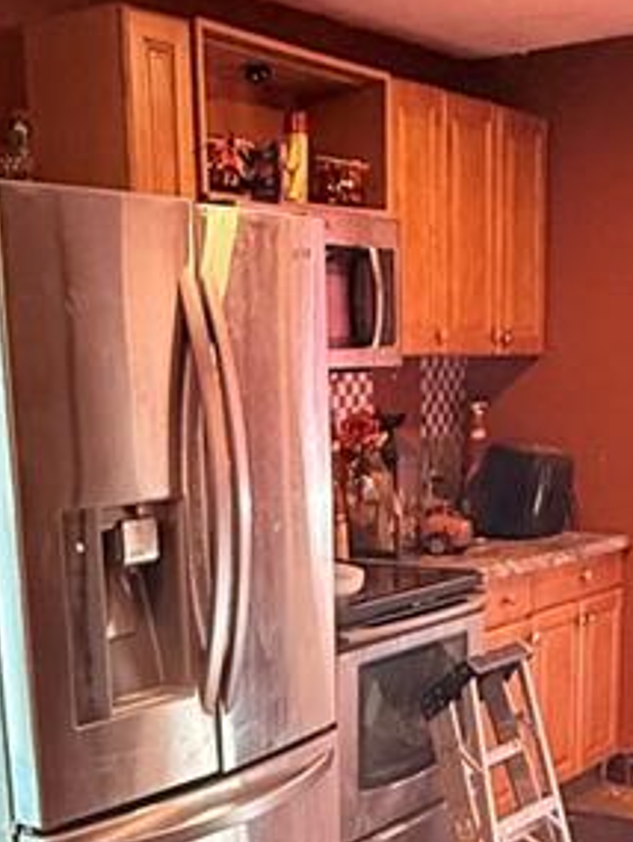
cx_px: 284
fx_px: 1437
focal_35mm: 59
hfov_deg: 24.8
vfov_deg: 31.3
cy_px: 745
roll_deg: +0.7
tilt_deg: -13.6
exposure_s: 1/120
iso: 400
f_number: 2.2
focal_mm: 2.22
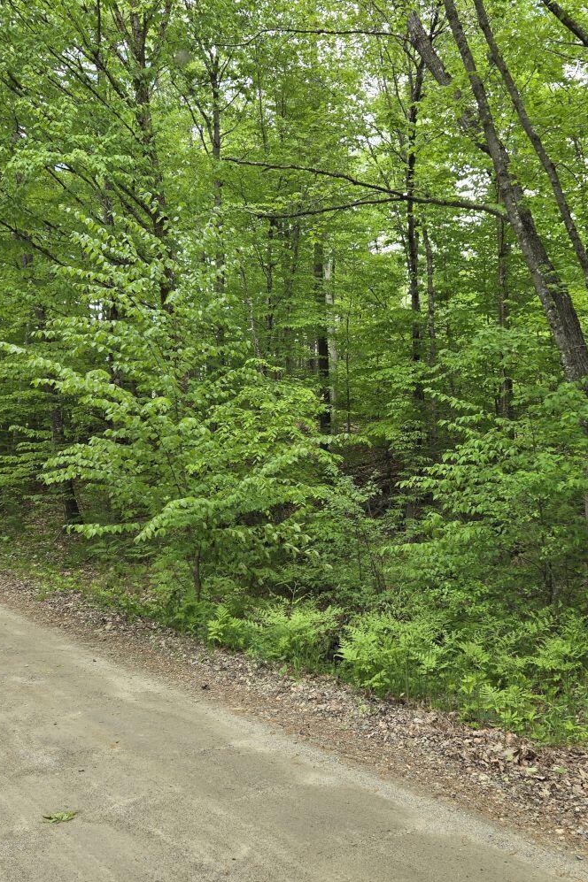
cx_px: 371
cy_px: 441
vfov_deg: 58.7
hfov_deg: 40.8
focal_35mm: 32
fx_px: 784
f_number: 1.8
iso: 25
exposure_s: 1/180
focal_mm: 5.4
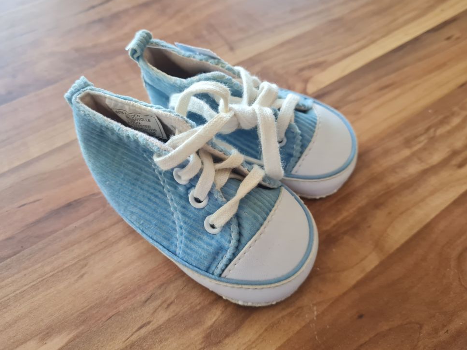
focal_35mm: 27
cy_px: 169
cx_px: 226
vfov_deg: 51.3
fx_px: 364
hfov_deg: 65.3
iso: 250
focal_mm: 5.4
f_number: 1.8
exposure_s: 1/40
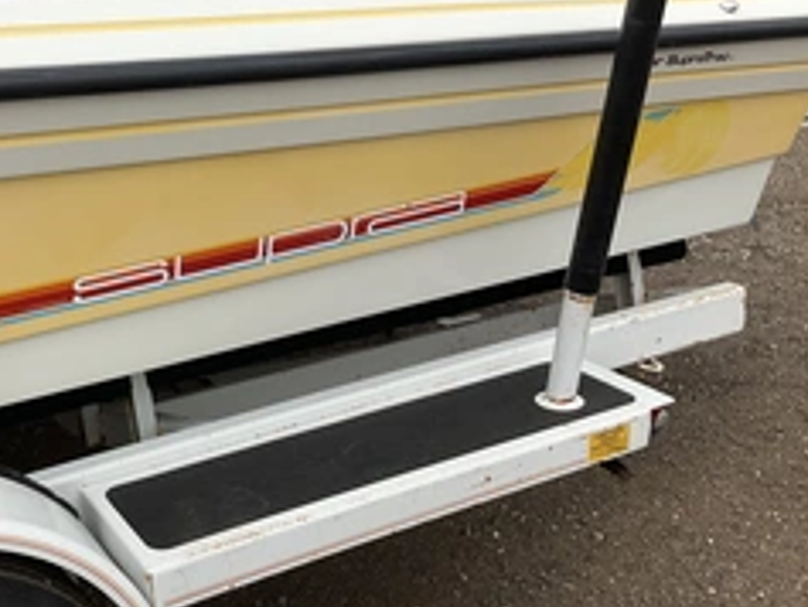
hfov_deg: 38.0
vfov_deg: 29.6
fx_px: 1144
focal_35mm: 49
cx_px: 211
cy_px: 228
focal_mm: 3
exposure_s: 1/1412
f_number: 1.8
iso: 25
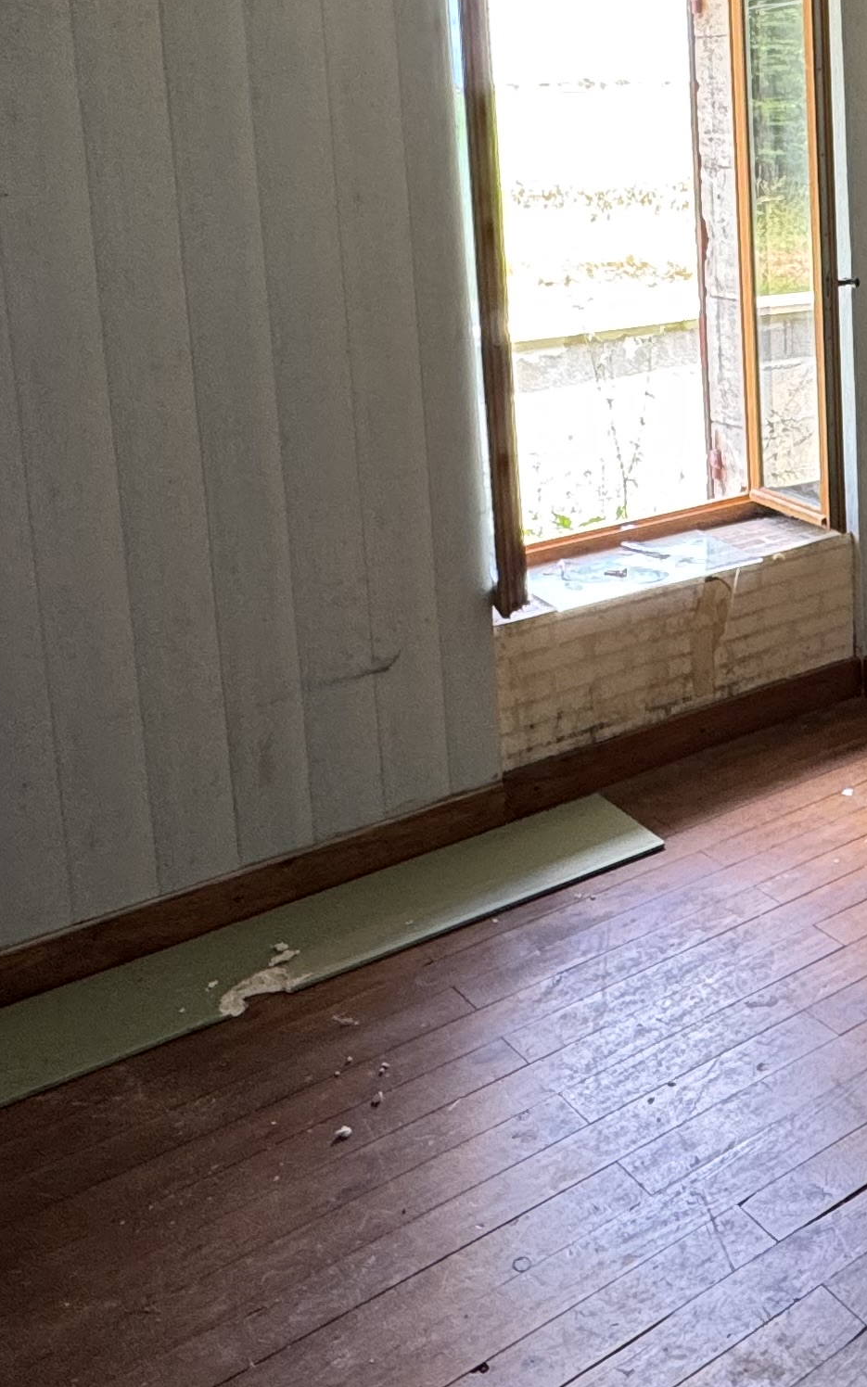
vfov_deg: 46.9
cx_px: 1053
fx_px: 1512
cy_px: 299
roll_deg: +0.6
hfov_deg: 27.8
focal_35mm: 40
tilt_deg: -7.0
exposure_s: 1/99
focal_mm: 2.22
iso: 160
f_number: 2.2
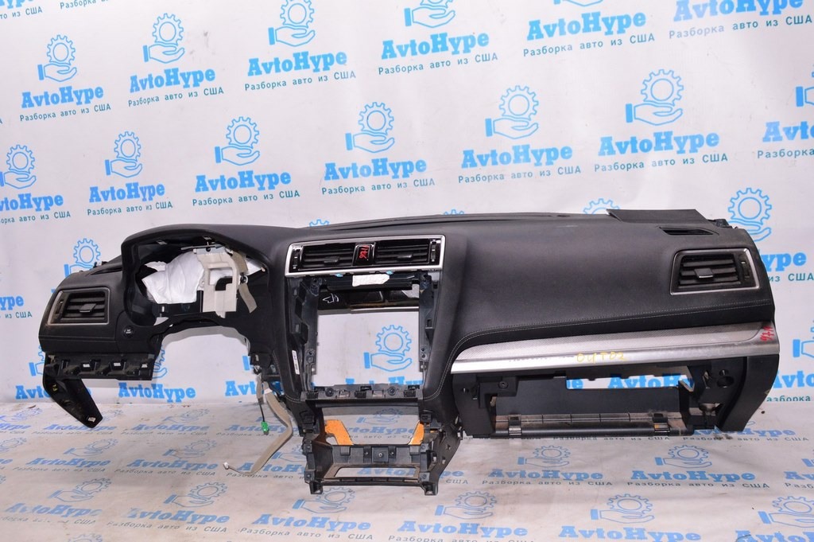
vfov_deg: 43.5
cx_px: 407
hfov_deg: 62.0
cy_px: 271
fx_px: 678
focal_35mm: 30
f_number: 8
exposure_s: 1/125
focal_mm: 20
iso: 1600
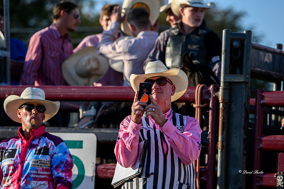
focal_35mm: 212
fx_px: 1672
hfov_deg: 9.7
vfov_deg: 6.5
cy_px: 100
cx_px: 151
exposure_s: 1/500
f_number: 4
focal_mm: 200
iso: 100
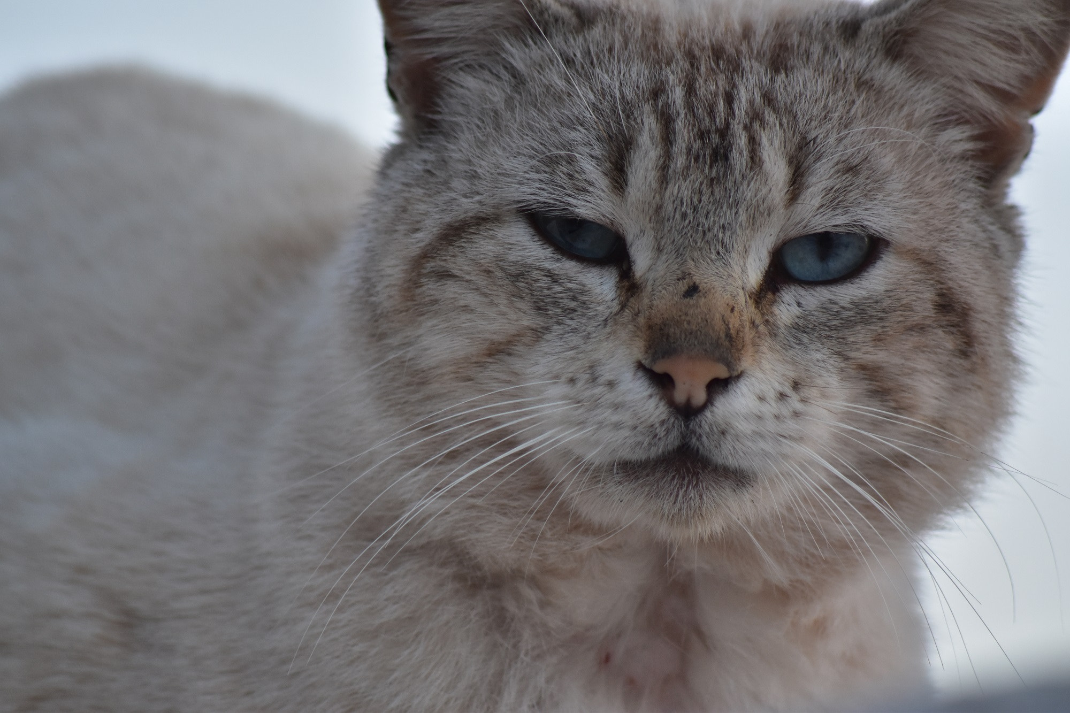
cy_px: 356
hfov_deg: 4.6
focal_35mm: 450
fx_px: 13373
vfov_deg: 3.1
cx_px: 535
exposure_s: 1/160
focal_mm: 300
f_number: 5.6
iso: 1000
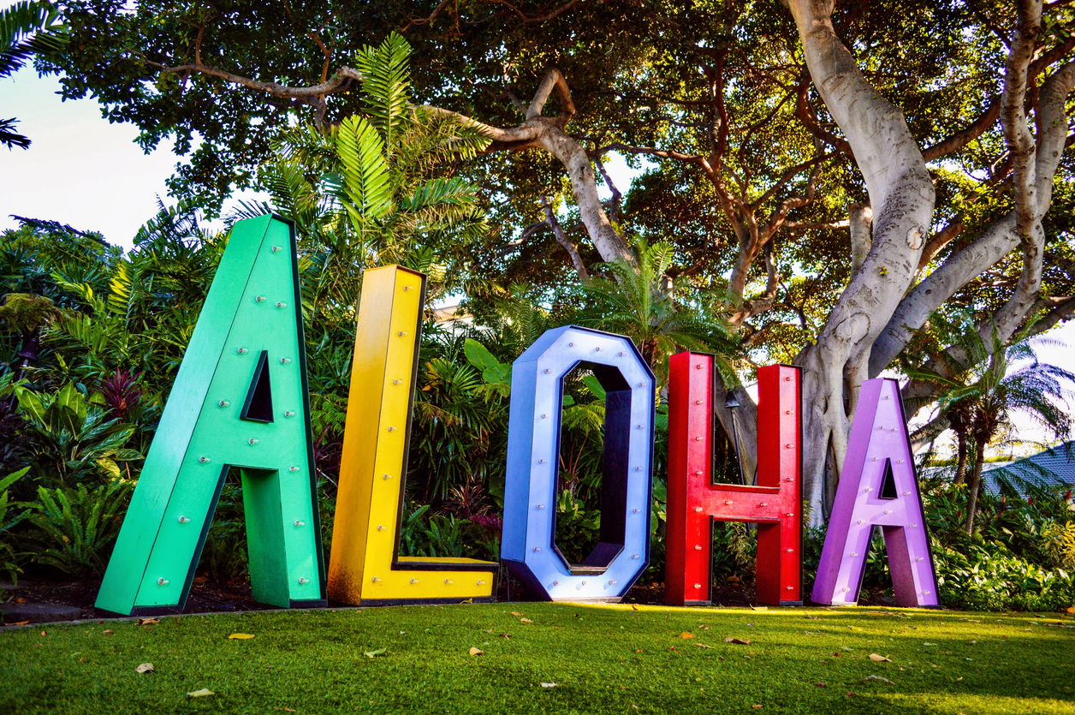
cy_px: 358
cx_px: 538
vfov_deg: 47.8
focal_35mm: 27
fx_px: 805
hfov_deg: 67.4
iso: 400
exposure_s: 1/400
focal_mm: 18
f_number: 3.5
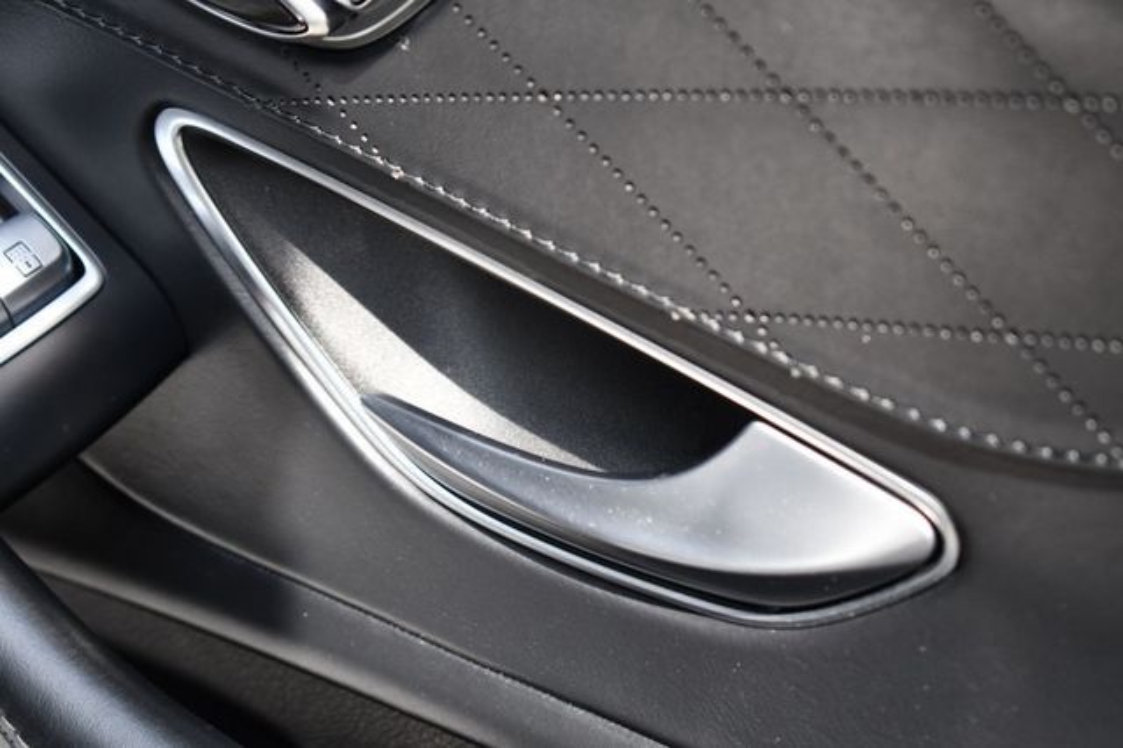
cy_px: 374
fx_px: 2557
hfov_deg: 24.8
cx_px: 562
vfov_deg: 16.6
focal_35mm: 82
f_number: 5.6
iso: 400
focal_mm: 55
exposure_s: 1/250
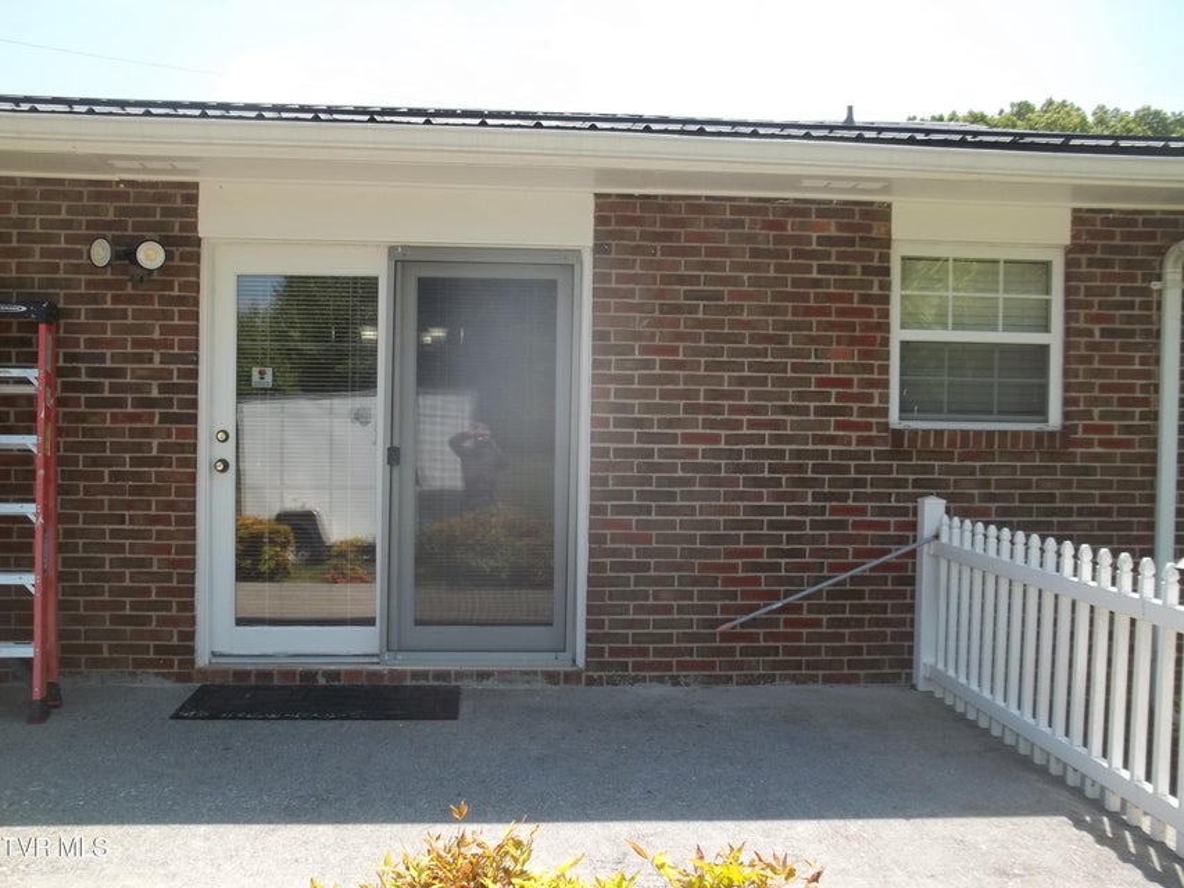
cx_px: 592
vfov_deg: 43.0
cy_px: 444
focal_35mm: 33
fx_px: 1129
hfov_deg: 55.3
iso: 64
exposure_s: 1/400
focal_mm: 5.9
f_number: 3.3
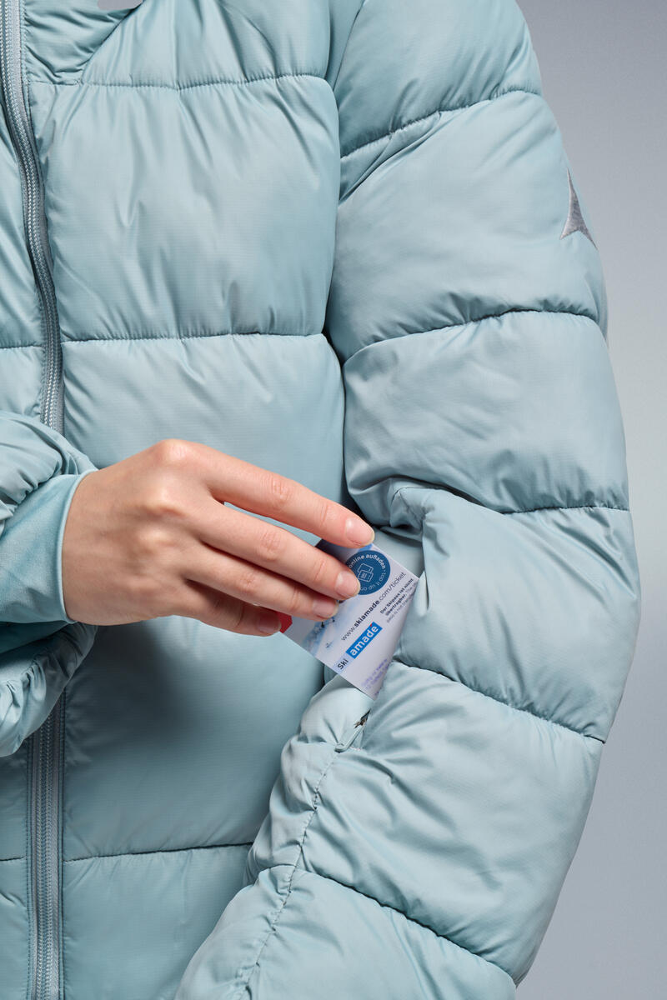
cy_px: 500
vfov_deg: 23.9
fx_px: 2362
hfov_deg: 16.1
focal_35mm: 85
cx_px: 334
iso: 160
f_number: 16
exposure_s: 1/160
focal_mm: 85
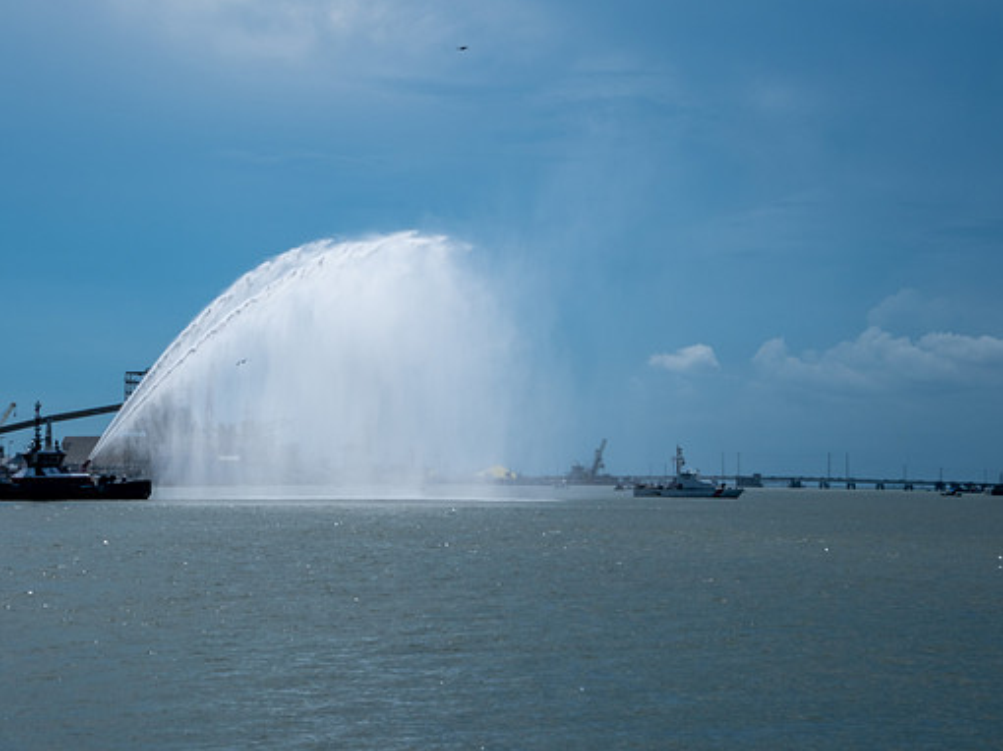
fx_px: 2693
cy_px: 376
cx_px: 460
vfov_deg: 15.9
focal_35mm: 93
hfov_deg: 21.1
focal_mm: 56.5
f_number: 11
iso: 160
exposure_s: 1/640
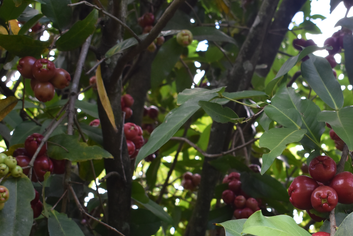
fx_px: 932
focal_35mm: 95
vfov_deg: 14.3
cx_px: 292
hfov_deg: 21.1
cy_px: 202
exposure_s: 1/125
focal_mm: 31
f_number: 5.6
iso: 400
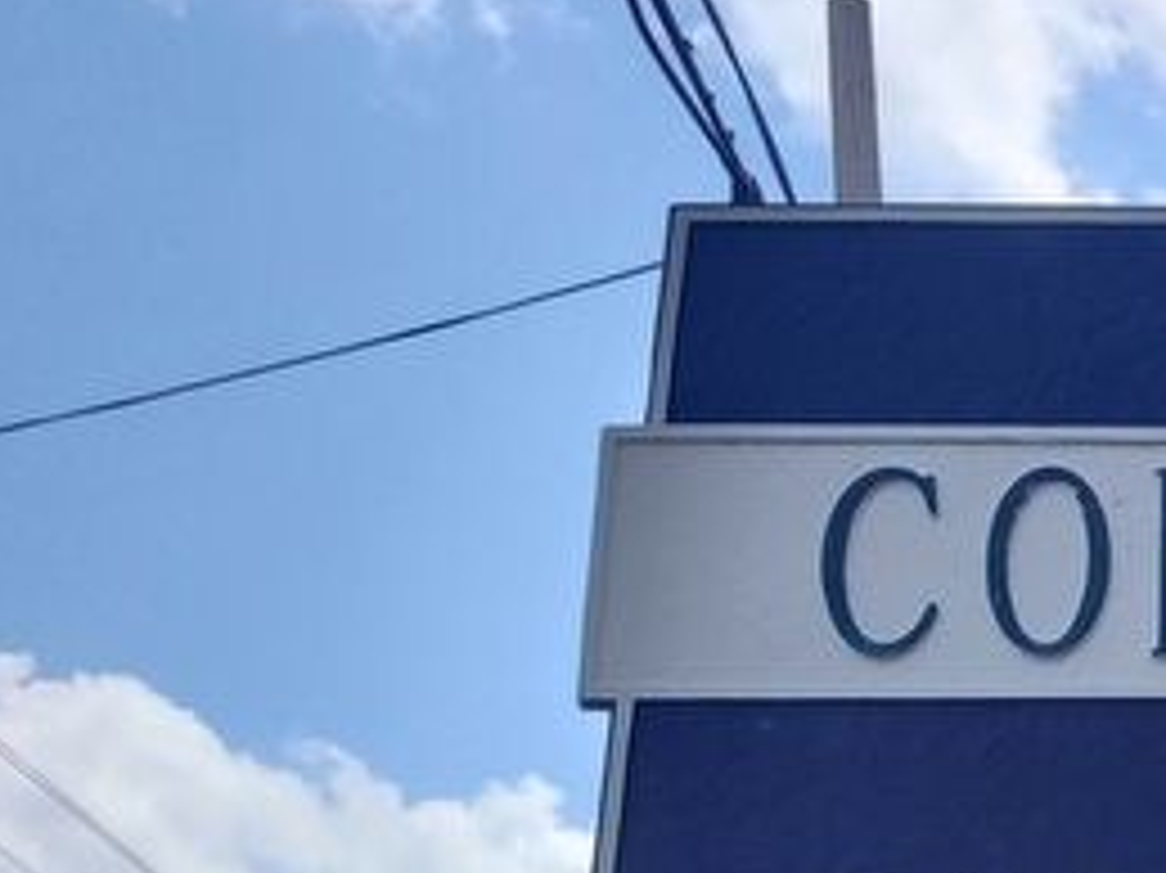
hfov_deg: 22.8
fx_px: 2390
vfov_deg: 19.3
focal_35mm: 71
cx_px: 1706
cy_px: 1107
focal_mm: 5.56
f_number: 1.8
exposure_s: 1/799
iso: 100
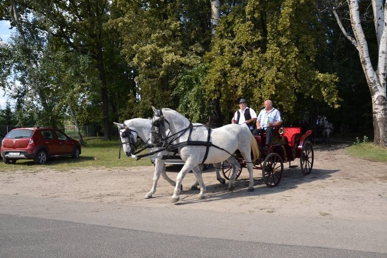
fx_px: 290
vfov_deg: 47.9
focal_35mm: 27
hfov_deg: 67.4
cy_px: 129
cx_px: 194
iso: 100
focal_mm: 18
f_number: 5.6
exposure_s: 1/200
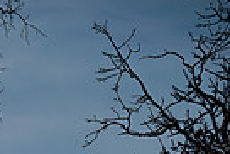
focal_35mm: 397
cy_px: 374
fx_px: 2539
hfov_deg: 5.2
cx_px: 2
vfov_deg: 3.4
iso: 50
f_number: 4.5
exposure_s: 1/2000
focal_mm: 120
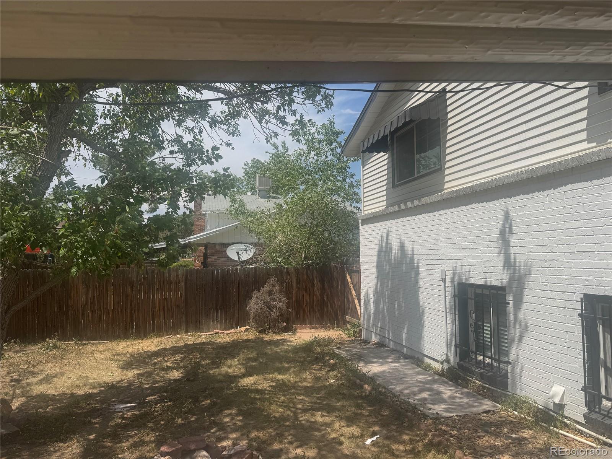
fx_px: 424
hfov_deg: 71.6
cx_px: 306
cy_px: 230
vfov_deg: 56.8
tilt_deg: +0.3
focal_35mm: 24
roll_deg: -0.7
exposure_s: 1/5814
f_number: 1.78
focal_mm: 6.76
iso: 80
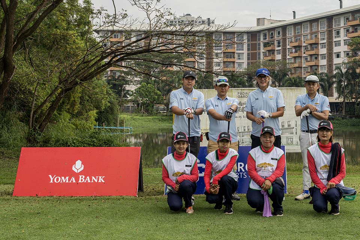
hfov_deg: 61.9
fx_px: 300
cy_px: 120
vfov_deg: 43.6
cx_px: 180
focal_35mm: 30
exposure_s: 1/250
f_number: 8
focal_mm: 30
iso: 220
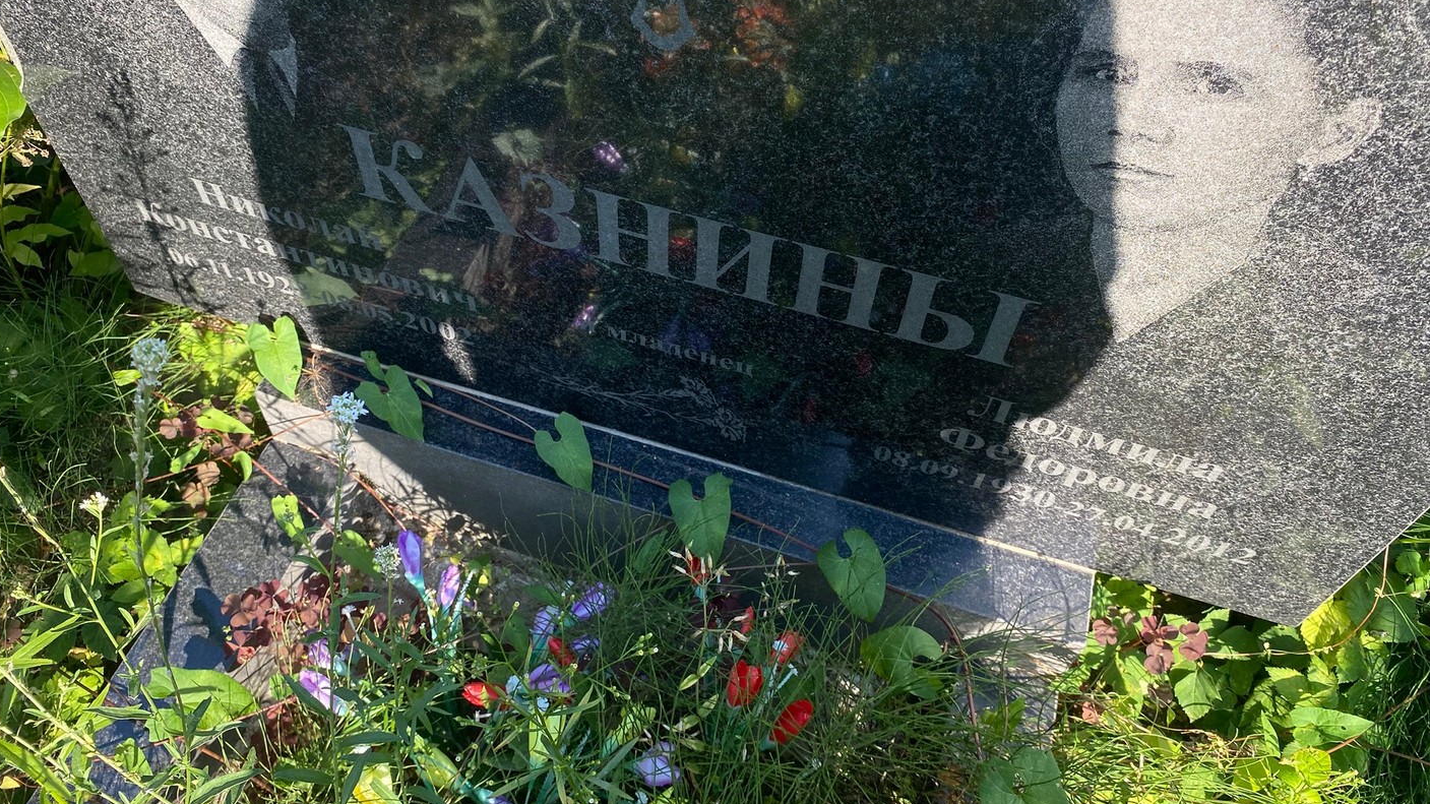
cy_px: 325
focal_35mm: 29
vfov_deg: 40.0
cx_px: 700
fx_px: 1099
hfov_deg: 66.1
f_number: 1.8
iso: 32
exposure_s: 1/957
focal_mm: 4.25
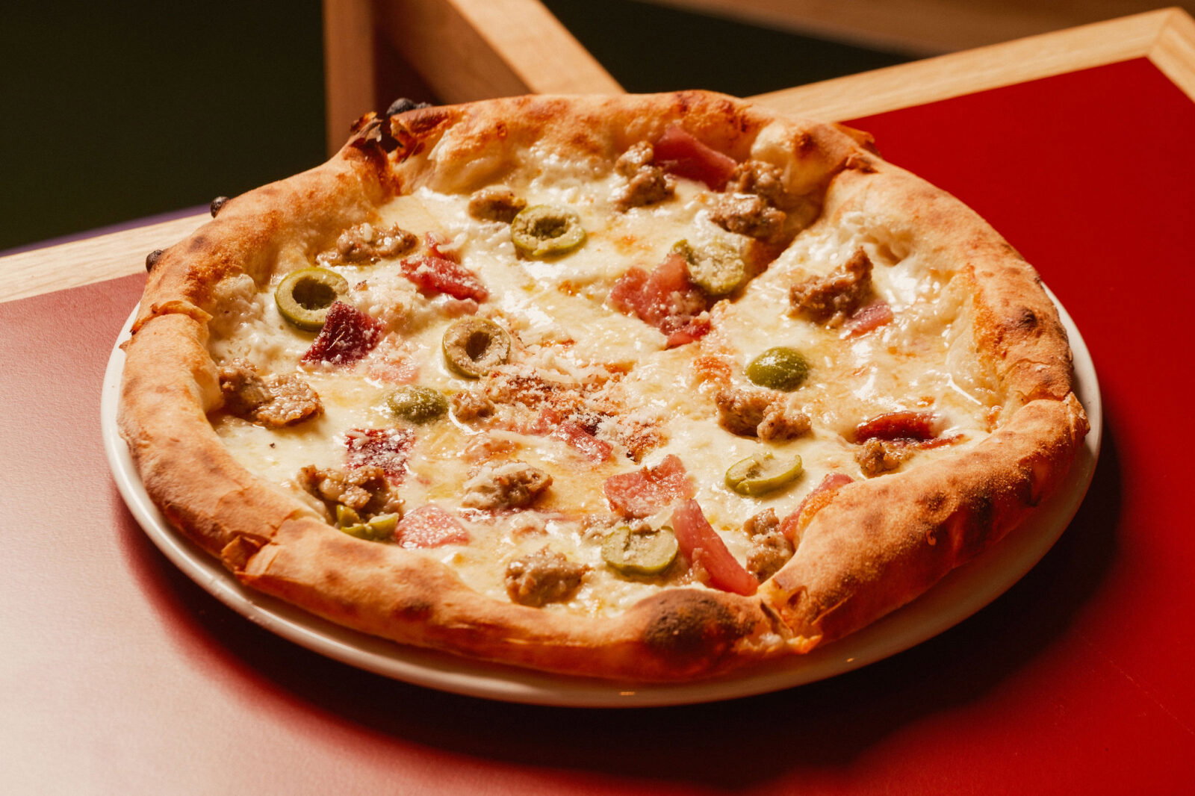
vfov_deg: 11.4
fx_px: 3982
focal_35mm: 120
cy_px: 398
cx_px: 598
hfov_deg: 17.1
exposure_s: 1/250
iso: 200
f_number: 8
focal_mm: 80
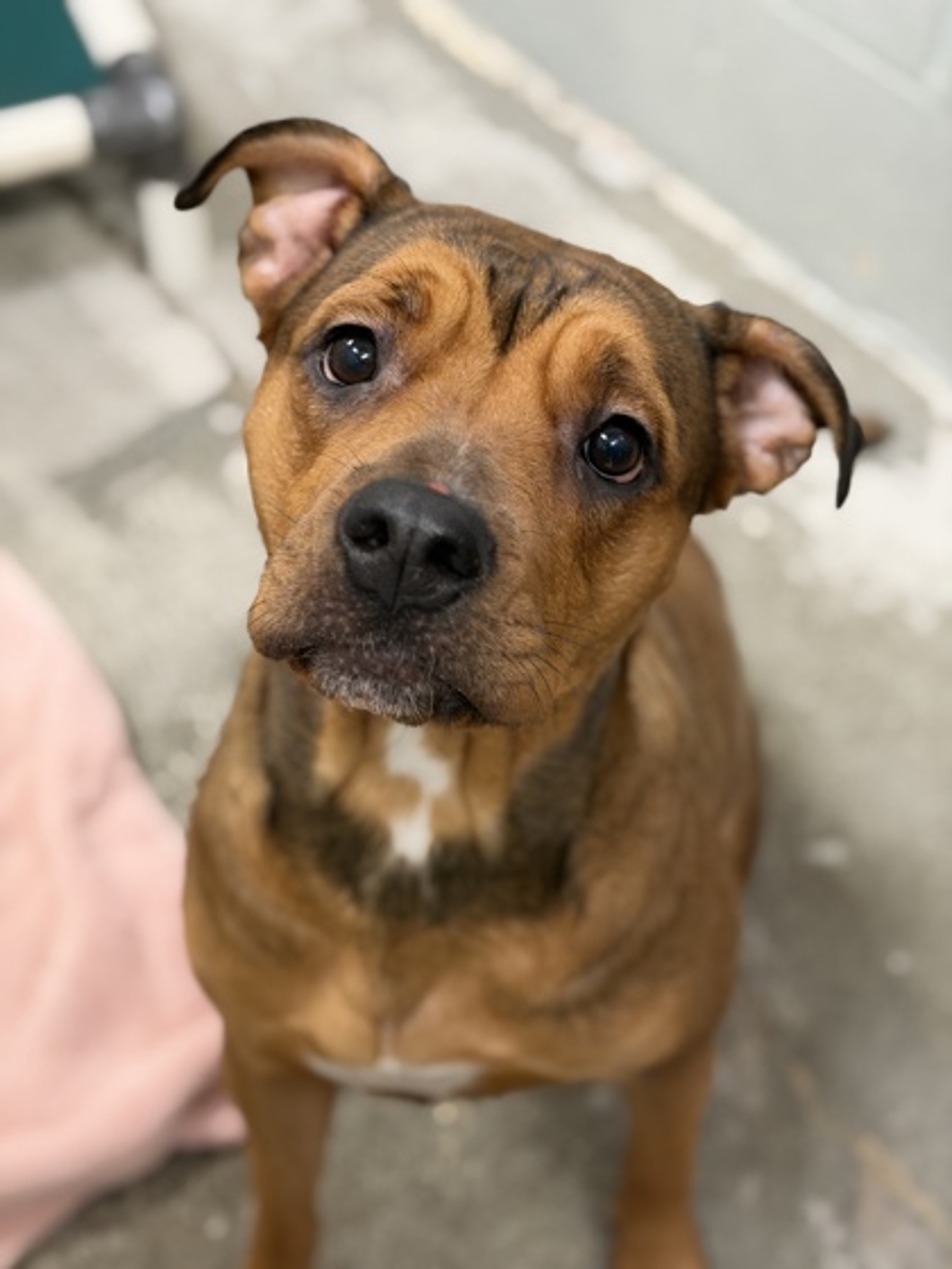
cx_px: 476
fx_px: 1760
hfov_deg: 30.3
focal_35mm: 48
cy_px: 634
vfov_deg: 39.7
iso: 250
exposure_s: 1/60
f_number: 1.78
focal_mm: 6.76
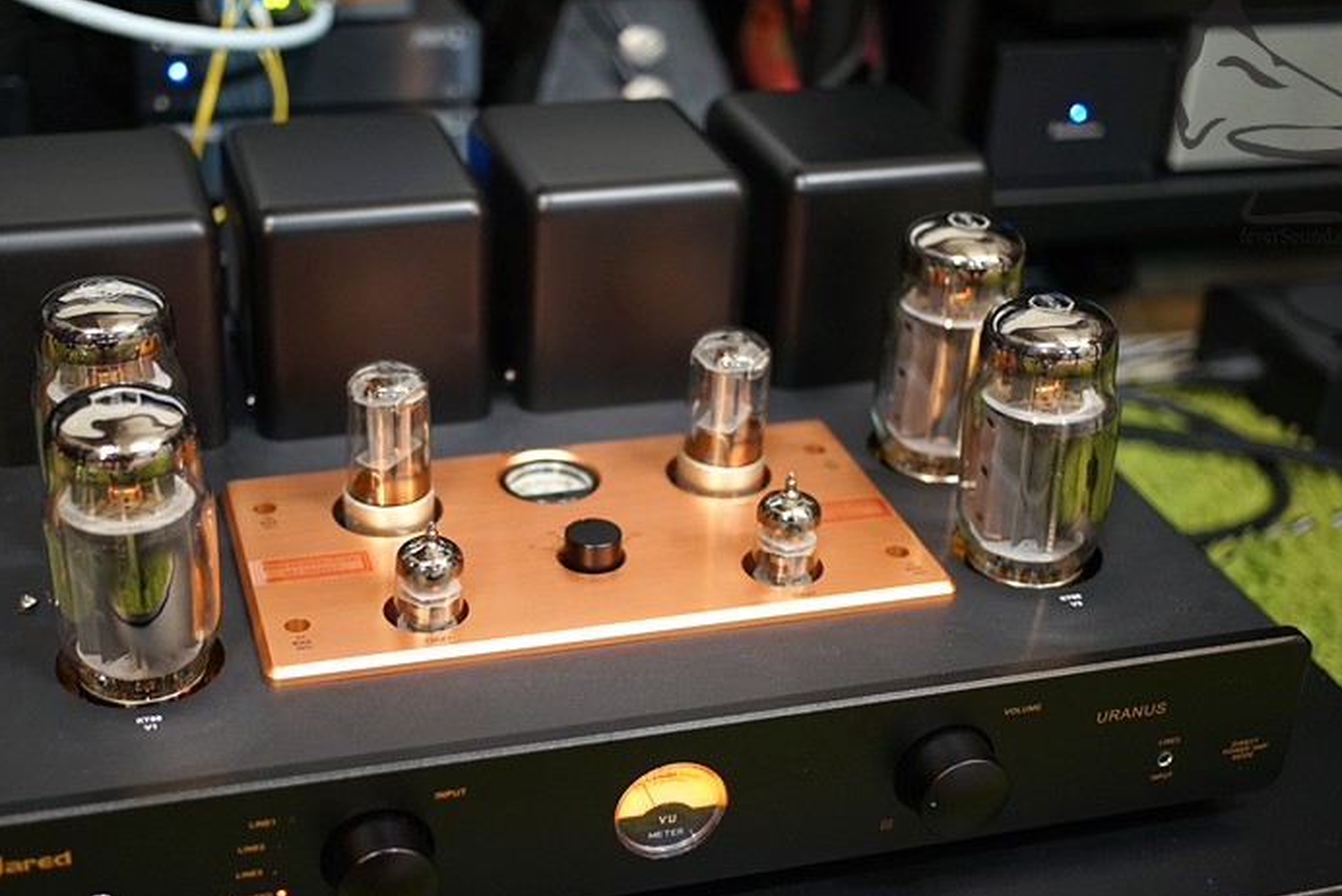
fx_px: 1939
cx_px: 557
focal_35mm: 52
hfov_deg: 38.1
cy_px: 529
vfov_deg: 26.0
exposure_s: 1/20
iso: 1600
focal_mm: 40
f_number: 2.8
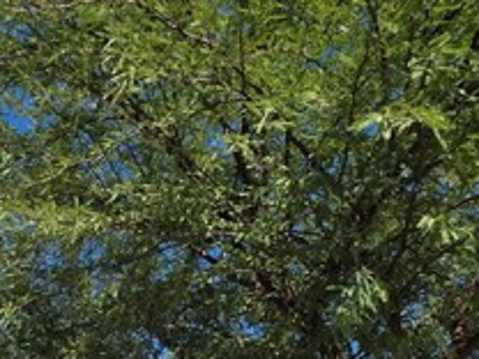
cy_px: 451
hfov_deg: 45.9
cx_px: 152
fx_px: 554
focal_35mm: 40
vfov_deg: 29.7
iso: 40
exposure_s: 1/2271
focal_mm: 2.2
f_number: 1.9
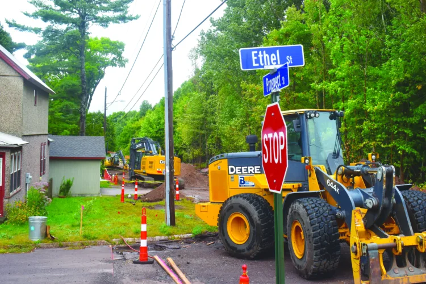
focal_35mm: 45
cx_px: 213
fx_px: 532
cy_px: 142
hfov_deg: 43.6
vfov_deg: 29.9
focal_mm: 30
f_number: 9
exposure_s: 1/125
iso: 400
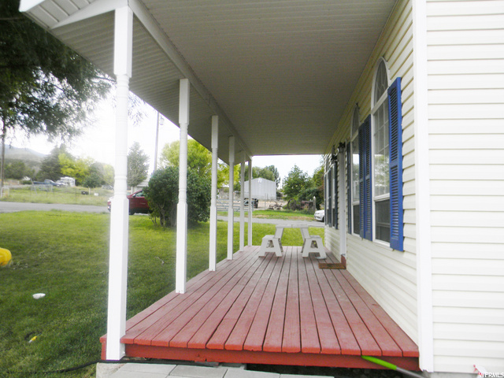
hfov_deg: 63.4
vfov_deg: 49.7
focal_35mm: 28
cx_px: 252
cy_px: 189
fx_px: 408
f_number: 3.5
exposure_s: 1/522
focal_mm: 5
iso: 80
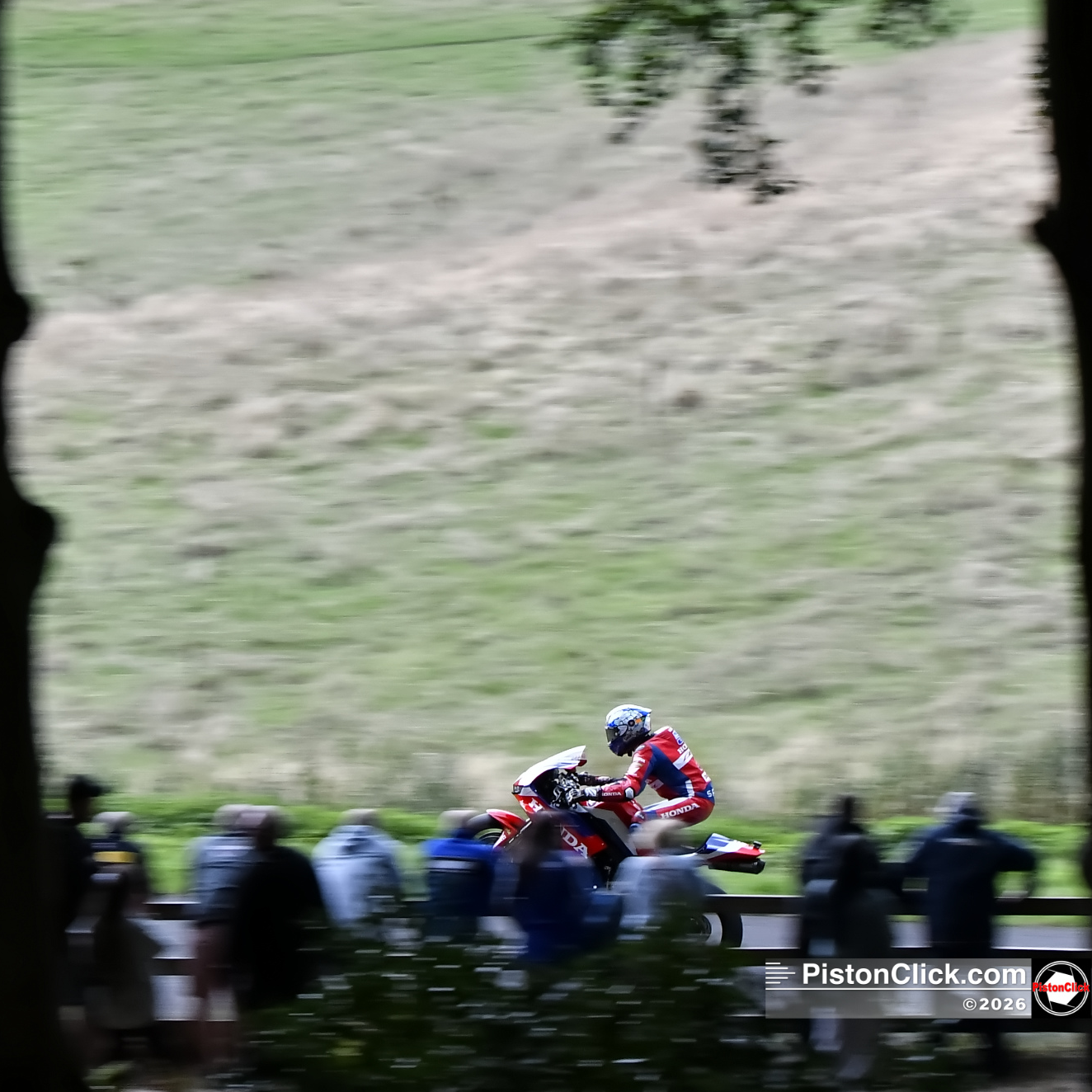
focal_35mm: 154
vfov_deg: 11.3
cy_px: 312
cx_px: 547
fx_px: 5496
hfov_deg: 11.3
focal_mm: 80
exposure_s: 1/320
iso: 1250
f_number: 6.3
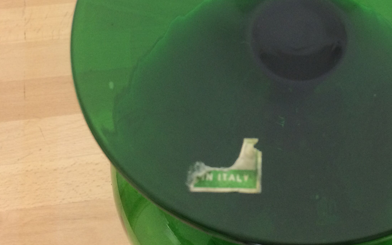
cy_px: 56
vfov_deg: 27.5
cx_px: 292
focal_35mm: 46
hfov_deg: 42.2
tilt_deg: -64.6
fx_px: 491
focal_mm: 4.15
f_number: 2.2
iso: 80
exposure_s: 1/33
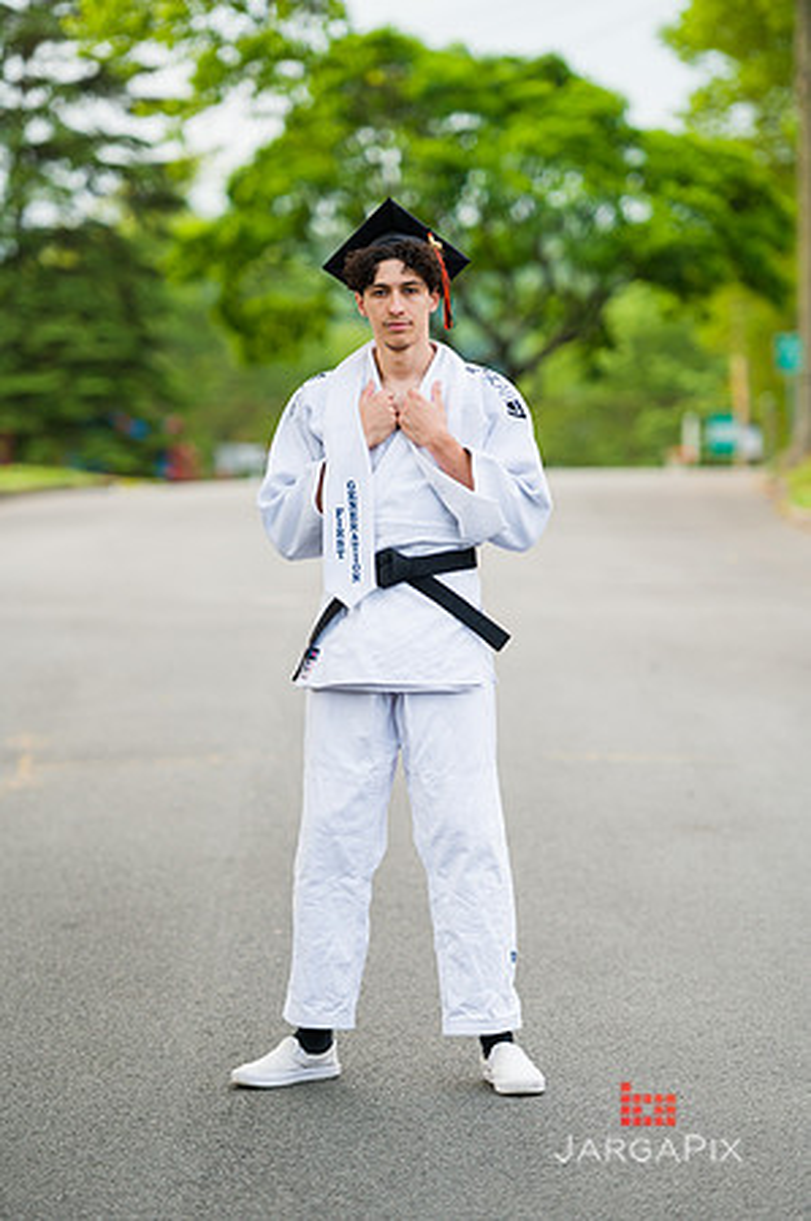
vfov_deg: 14.2
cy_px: 610
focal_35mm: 145
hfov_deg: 9.4
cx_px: 406
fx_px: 4911
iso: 200
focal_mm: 145
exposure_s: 1/800
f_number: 3.2
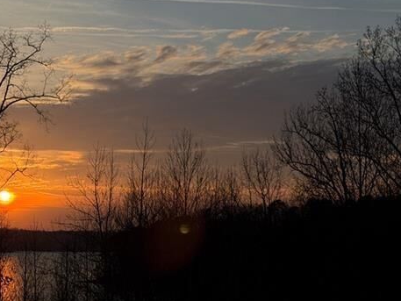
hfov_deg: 23.0
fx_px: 973
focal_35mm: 84
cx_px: 93
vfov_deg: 17.5
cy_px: 211
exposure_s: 1/8772
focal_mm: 6.76
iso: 64
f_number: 1.78
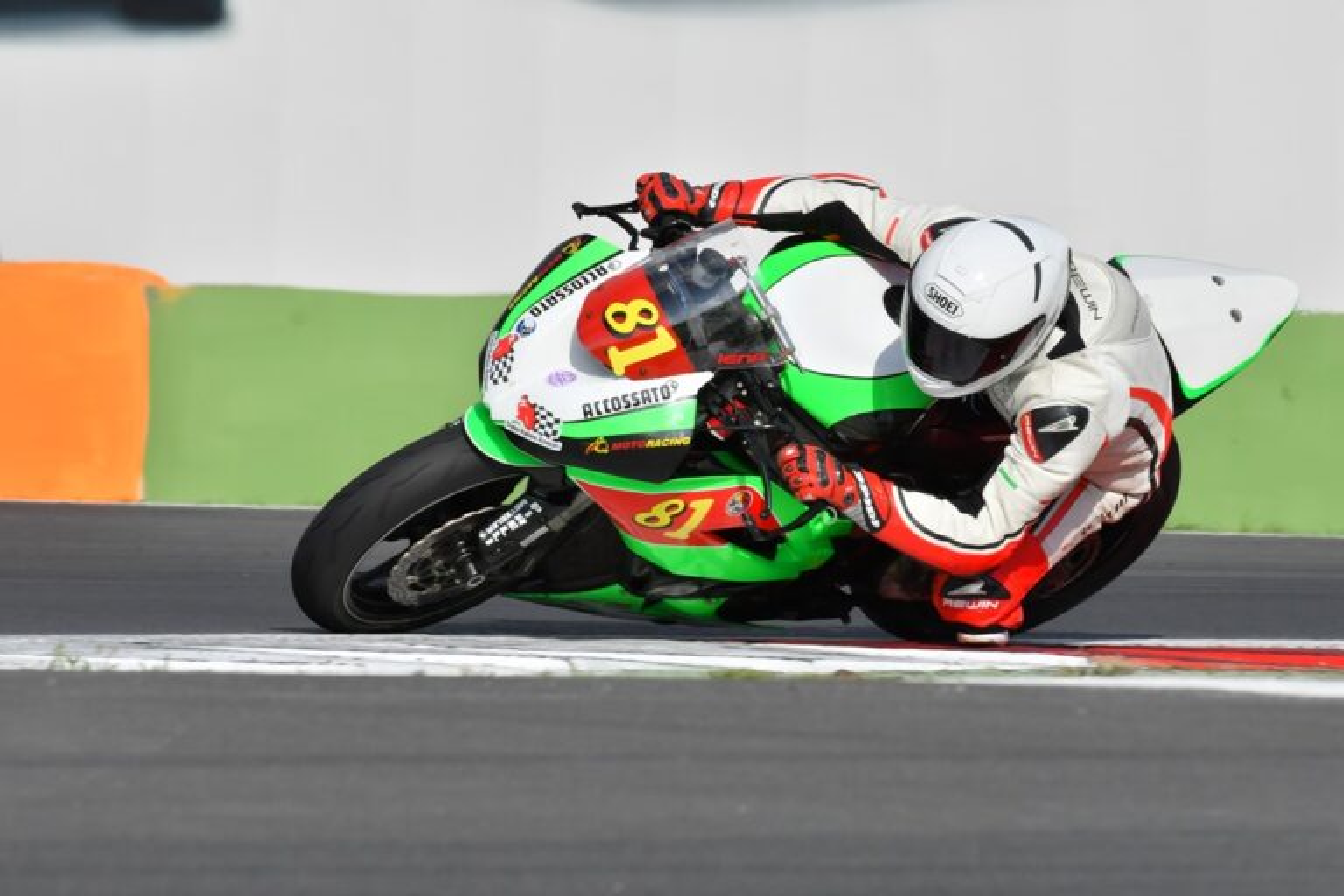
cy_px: 448
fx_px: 37330
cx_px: 672
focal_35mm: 1000
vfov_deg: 1.4
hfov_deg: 2.1
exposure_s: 1/1000
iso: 250
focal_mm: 500
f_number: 11
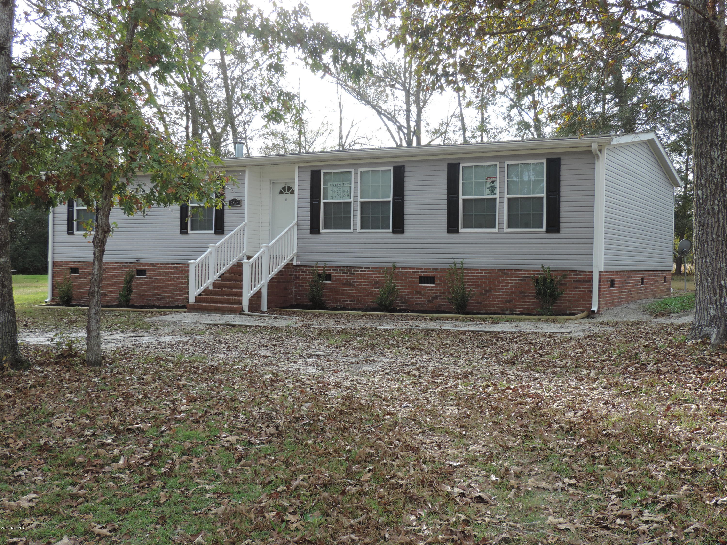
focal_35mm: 40
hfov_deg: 46.8
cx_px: 364
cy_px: 272
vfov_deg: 36.0
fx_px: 840
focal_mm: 7.1
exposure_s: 1/160
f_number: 3.3
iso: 80
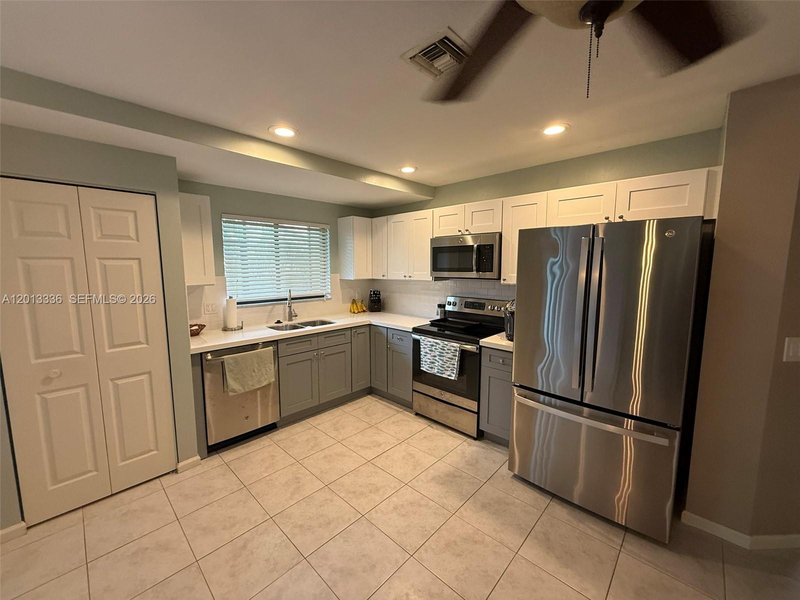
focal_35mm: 14
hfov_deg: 102.1
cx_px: 400
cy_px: 300
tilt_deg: -6.3
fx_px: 324
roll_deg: +0.1
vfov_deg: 85.7
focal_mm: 2.22
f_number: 2.2
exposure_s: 1/60
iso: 250
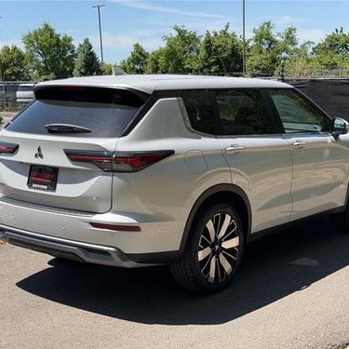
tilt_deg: -8.1
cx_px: 179
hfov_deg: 30.0
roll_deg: +1.9
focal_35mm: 57
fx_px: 650
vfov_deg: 30.0
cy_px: 175
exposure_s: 1/3534
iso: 80
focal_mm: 6.76
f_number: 1.78
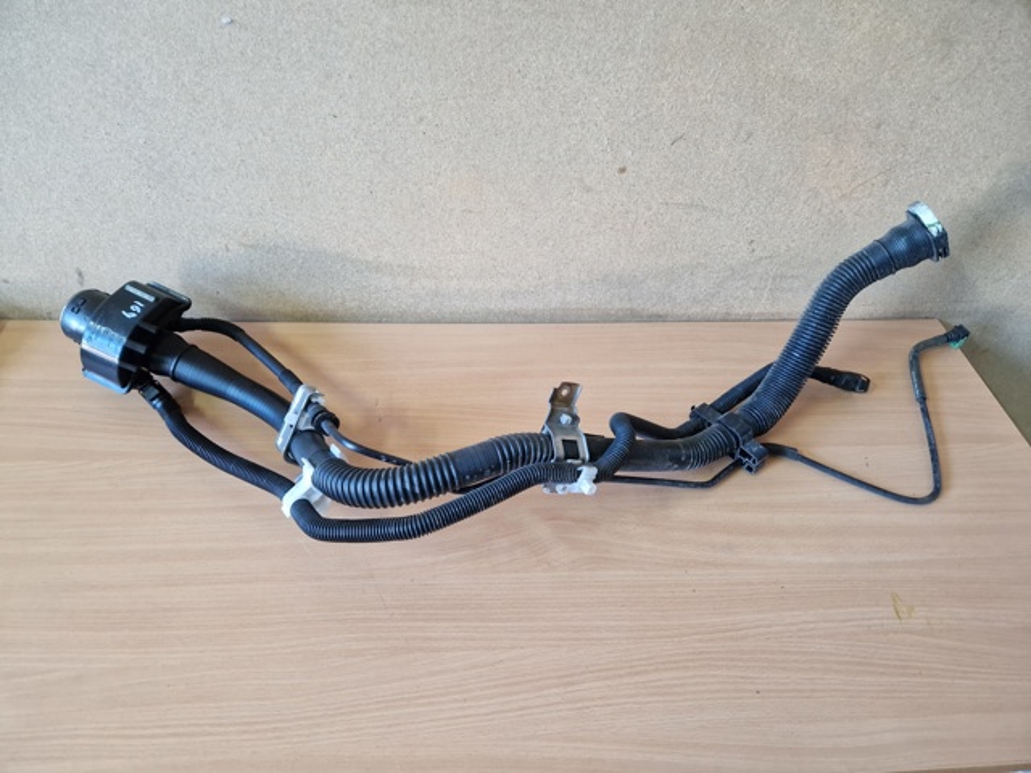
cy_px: 386
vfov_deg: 58.9
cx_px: 516
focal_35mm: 23
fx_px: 685
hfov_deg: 73.9
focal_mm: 5.4
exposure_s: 1/100
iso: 50
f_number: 1.8
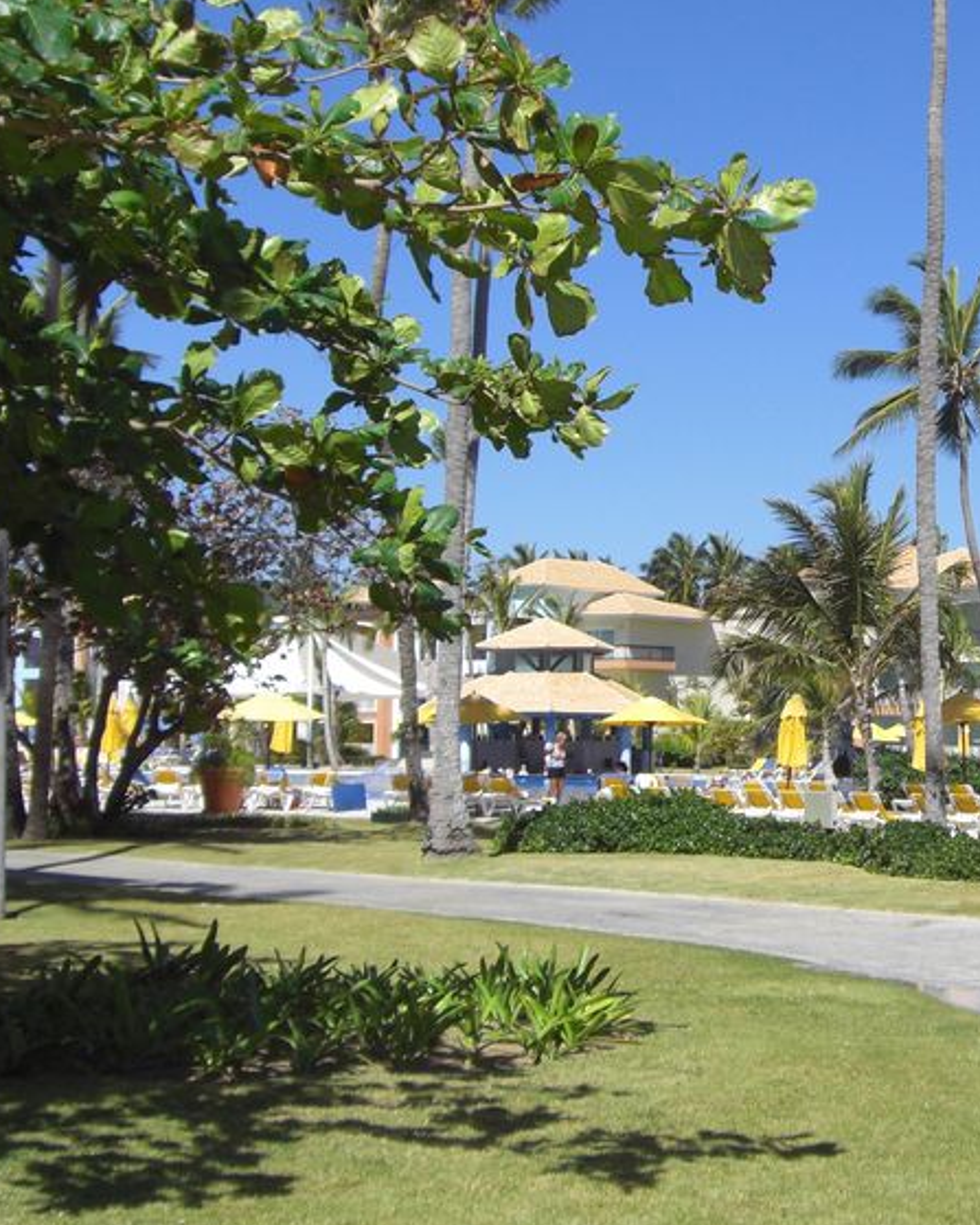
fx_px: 2466
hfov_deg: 21.9
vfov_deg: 27.8
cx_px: 921
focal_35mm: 68
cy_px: 489
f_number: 8
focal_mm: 6.2
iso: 64
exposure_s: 1/160
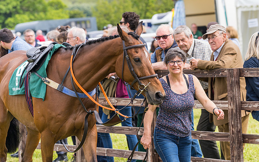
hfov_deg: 11.0
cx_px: 178
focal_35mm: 190
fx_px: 1341
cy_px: 73
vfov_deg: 6.9
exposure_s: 1/200
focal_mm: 135
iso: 50
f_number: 5
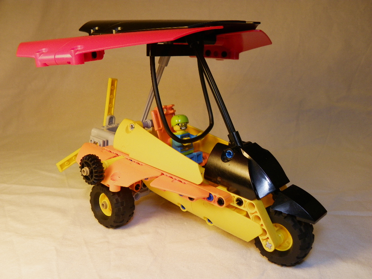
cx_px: 186
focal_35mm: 34
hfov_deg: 54.0
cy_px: 140
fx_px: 365
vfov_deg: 41.8
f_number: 3.2
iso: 125
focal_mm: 6
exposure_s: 1/60
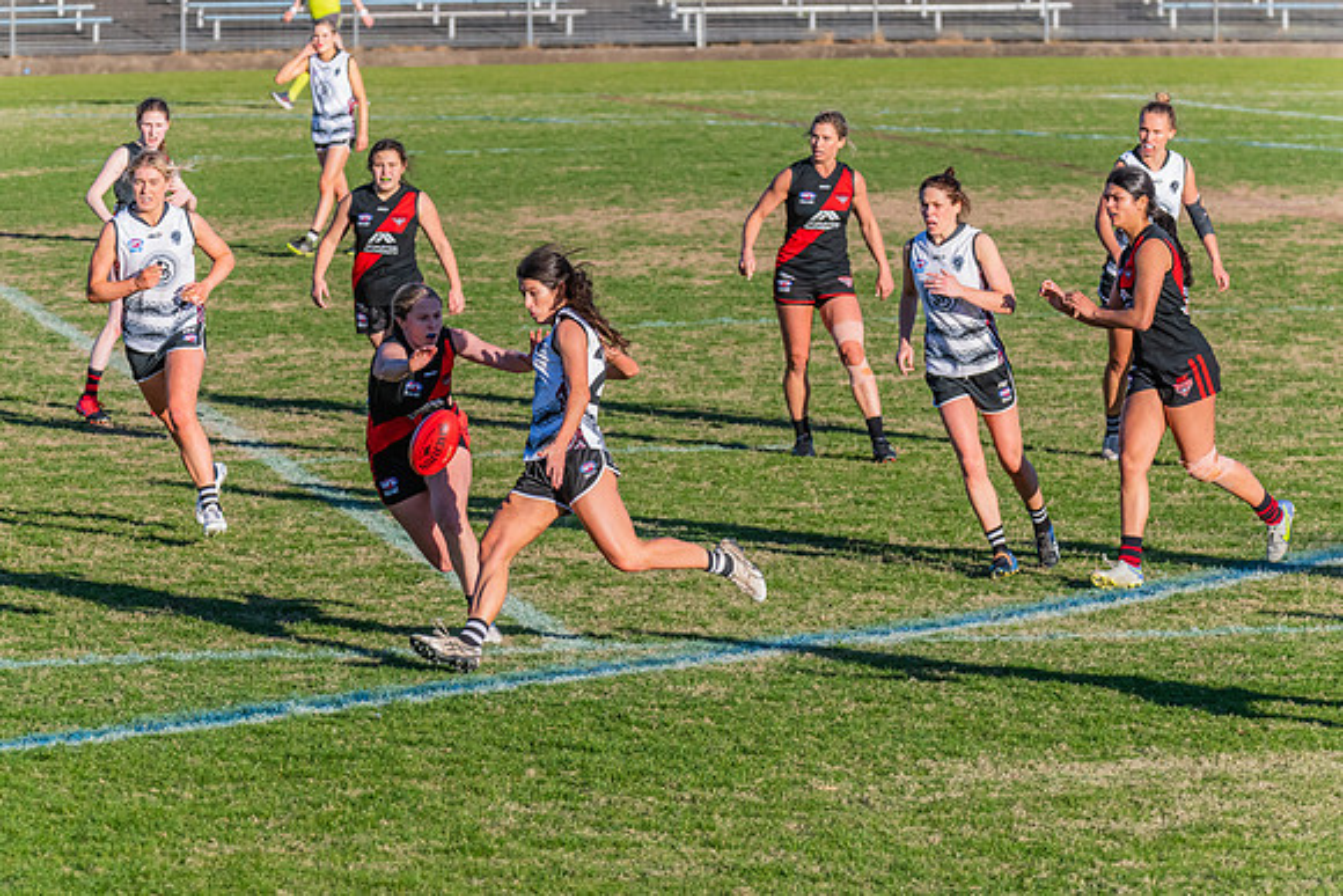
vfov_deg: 5.1
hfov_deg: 7.7
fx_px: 10025
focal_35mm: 269
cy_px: 499
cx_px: 638
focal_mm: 240
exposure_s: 1/1250
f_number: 8
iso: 800
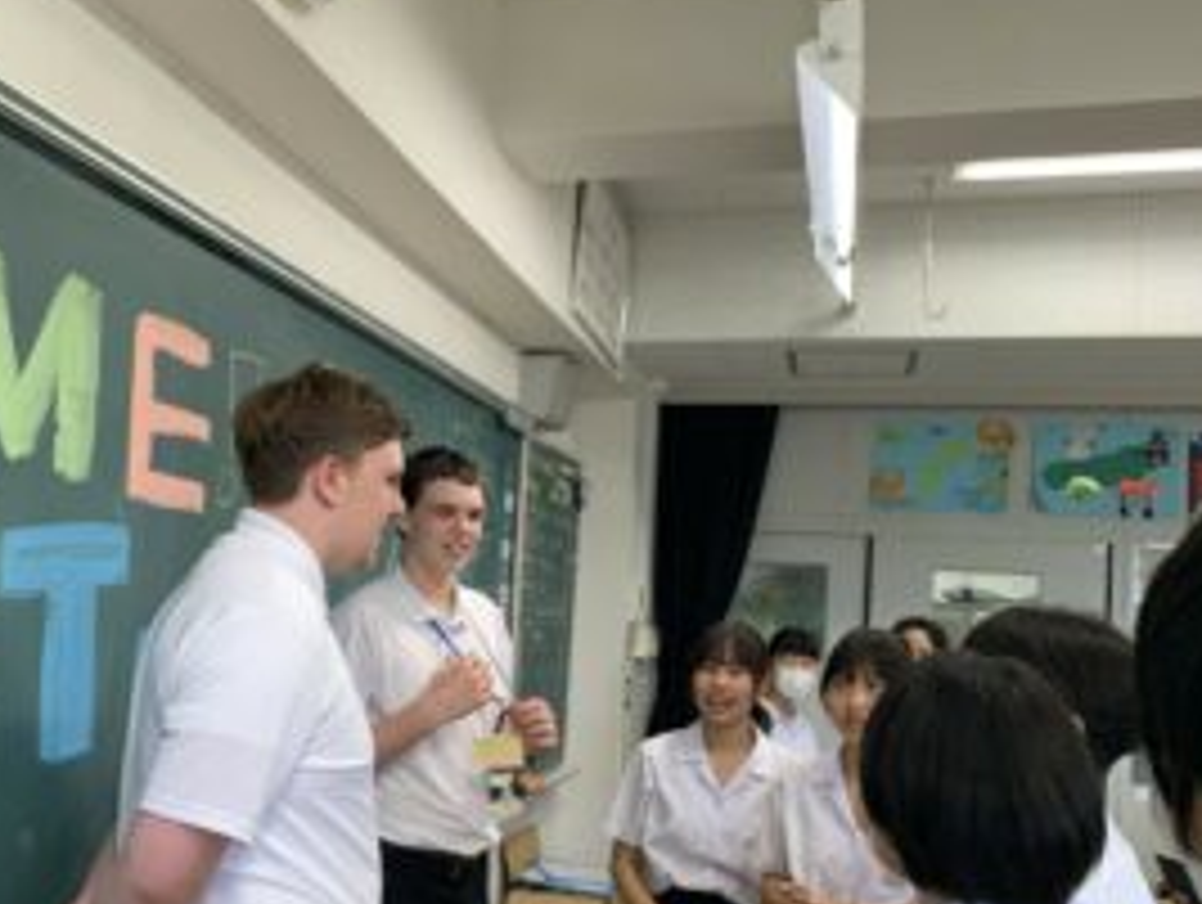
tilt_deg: +5.5
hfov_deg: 52.3
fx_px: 1217
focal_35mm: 35
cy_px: 544
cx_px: 491
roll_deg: -2.1
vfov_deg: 40.6
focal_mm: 4.25
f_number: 1.8
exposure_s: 1/60
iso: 50
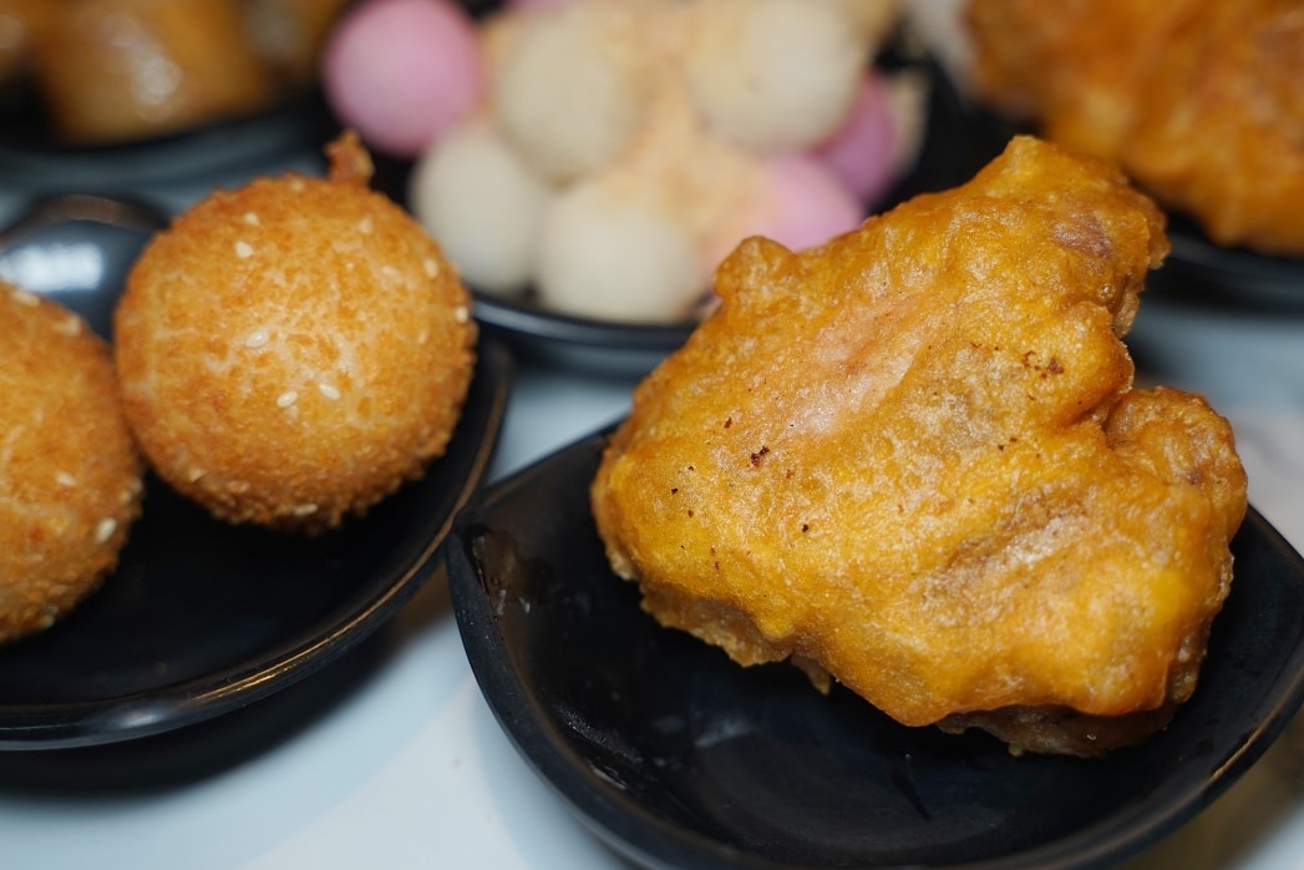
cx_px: 668
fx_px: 3115
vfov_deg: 15.9
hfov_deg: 23.6
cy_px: 378
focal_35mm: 86
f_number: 4
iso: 200
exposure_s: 1/80
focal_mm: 75
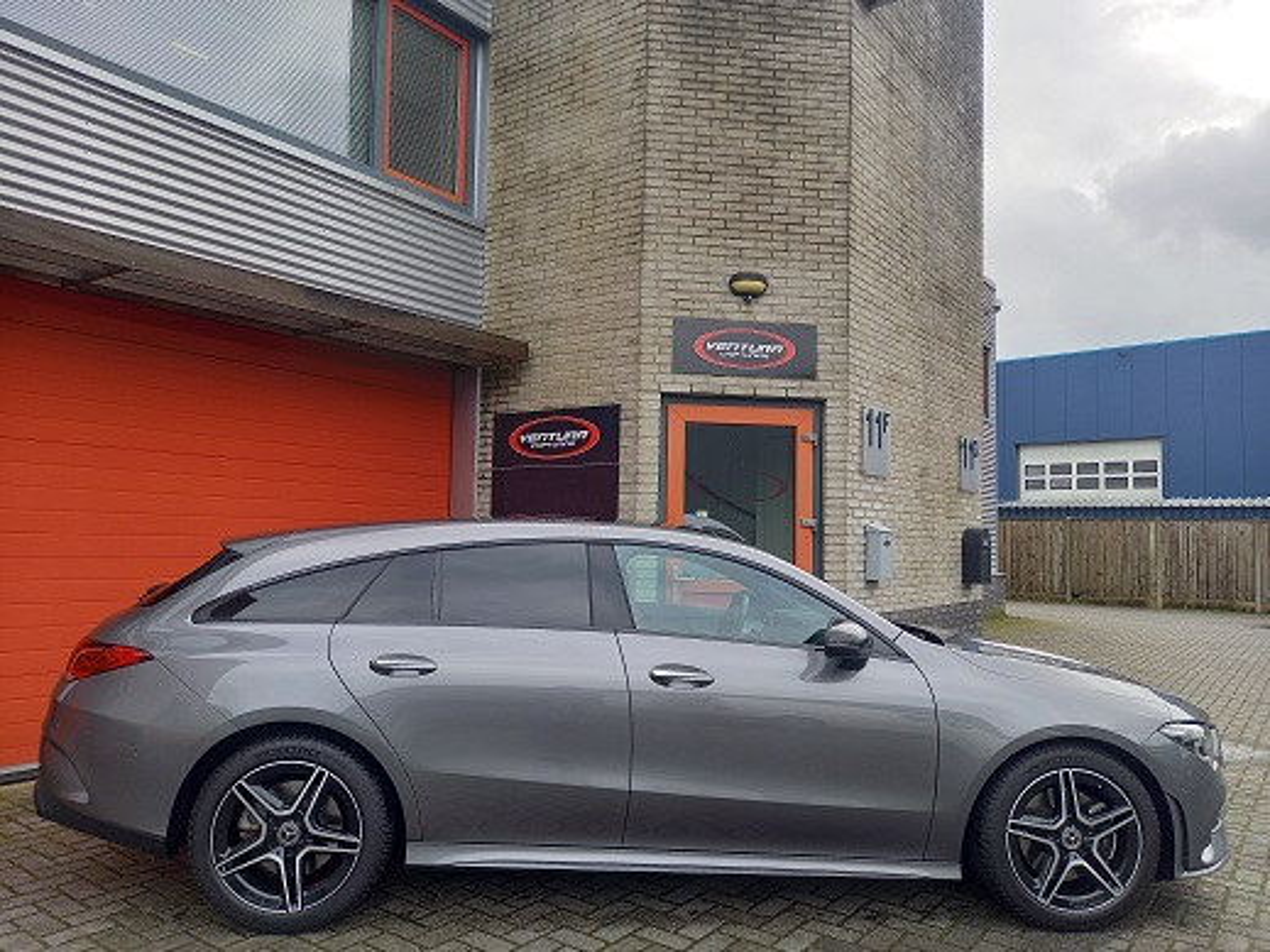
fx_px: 917
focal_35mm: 25
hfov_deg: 69.4
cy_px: 476
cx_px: 635
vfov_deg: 54.9
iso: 50
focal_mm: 4.65
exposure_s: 1/162
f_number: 1.8
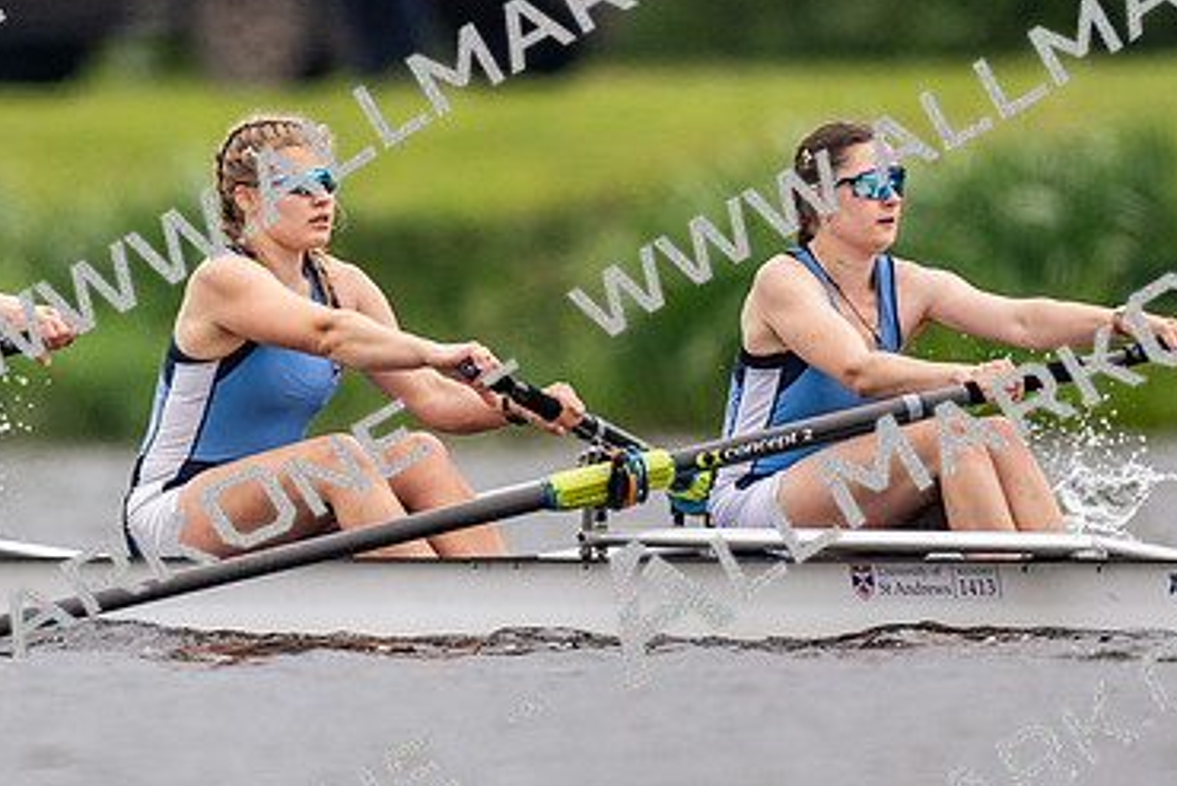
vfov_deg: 1.0
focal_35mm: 1411
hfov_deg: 1.5
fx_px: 46147
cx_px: 337
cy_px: 390
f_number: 4
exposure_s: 1/2000
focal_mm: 600
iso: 900
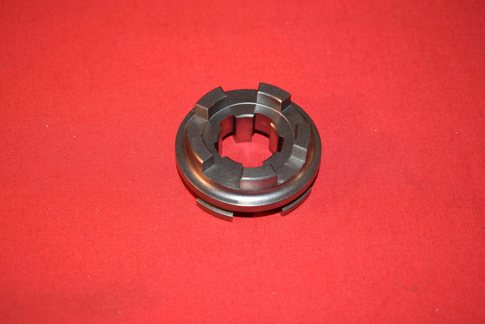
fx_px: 768
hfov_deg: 35.0
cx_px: 242
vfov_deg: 23.8
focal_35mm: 57
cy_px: 162
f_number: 5.6
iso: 400
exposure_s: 1/30
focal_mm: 38
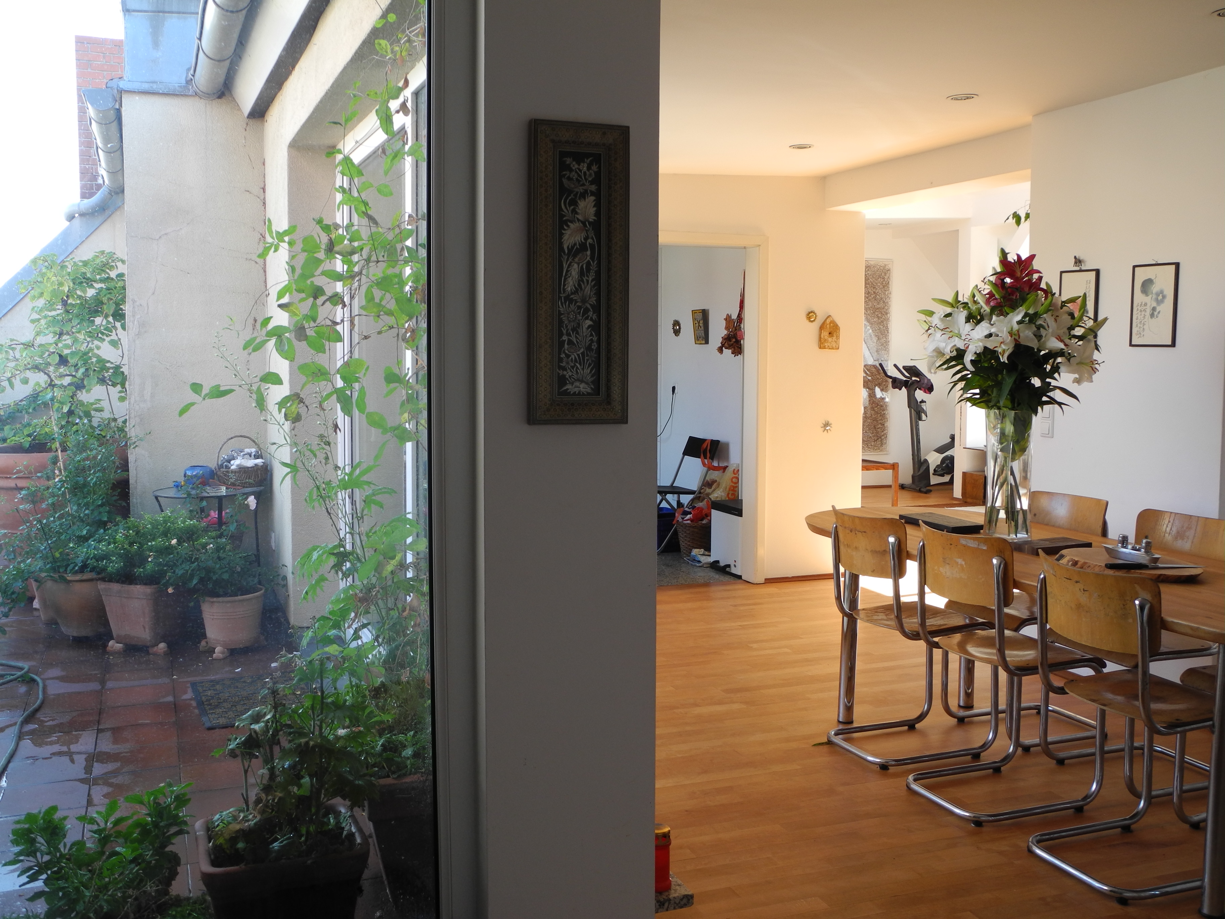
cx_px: 612
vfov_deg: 40.7
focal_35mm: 35
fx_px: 1239
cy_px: 460
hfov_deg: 52.6
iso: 100
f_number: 4
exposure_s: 1/50
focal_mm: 7.4
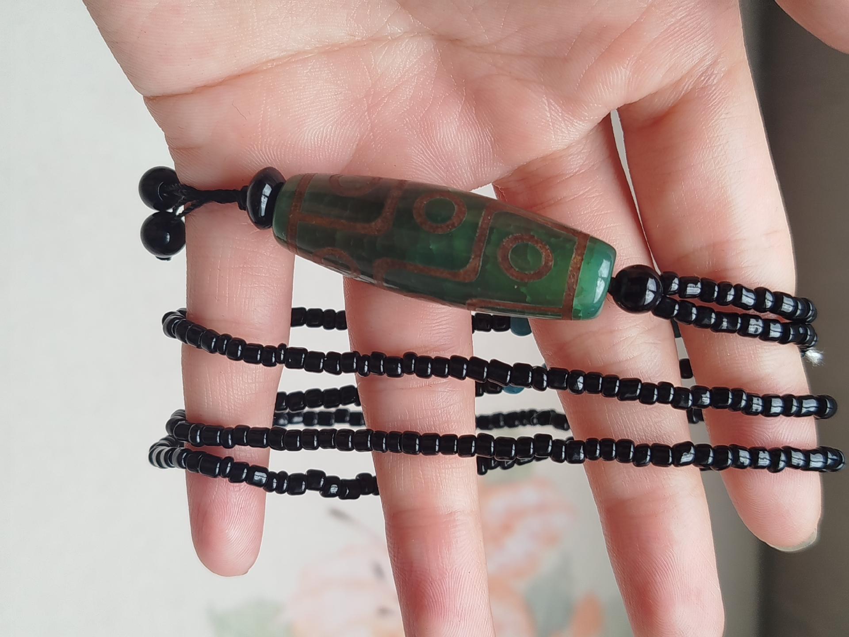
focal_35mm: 48
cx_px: 424
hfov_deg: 39.7
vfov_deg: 30.3
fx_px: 1177
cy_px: 318
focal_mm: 5.31
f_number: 1.7
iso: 50
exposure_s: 1/183
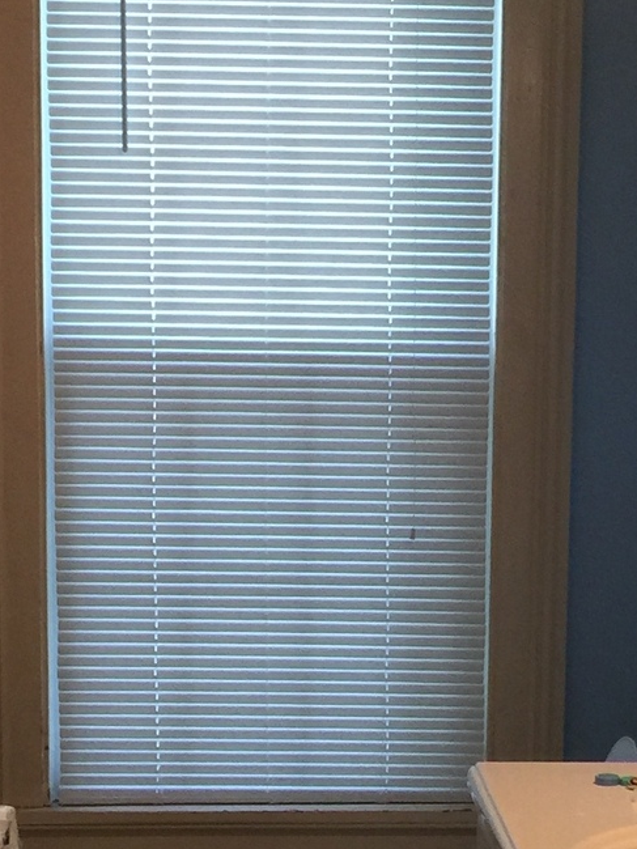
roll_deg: -0.3
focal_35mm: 103
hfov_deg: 14.4
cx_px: 301
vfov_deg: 18.8
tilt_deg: -8.8
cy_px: 727
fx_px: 2526
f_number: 2.2
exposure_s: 1/33
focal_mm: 4.15
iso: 64
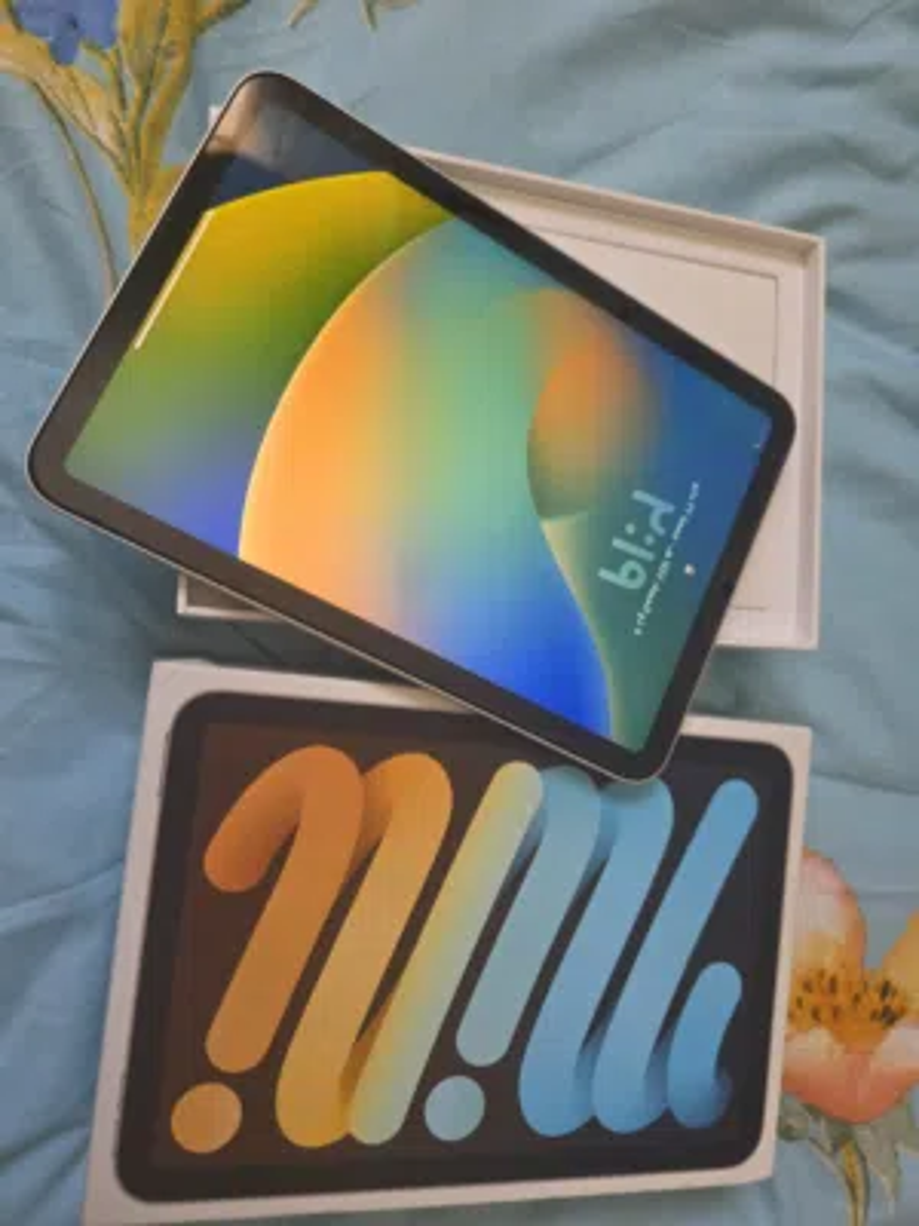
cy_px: 613
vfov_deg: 73.9
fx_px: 814
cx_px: 460
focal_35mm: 23
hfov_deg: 58.9
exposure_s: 1/100
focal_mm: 6.3
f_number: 1.7
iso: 160
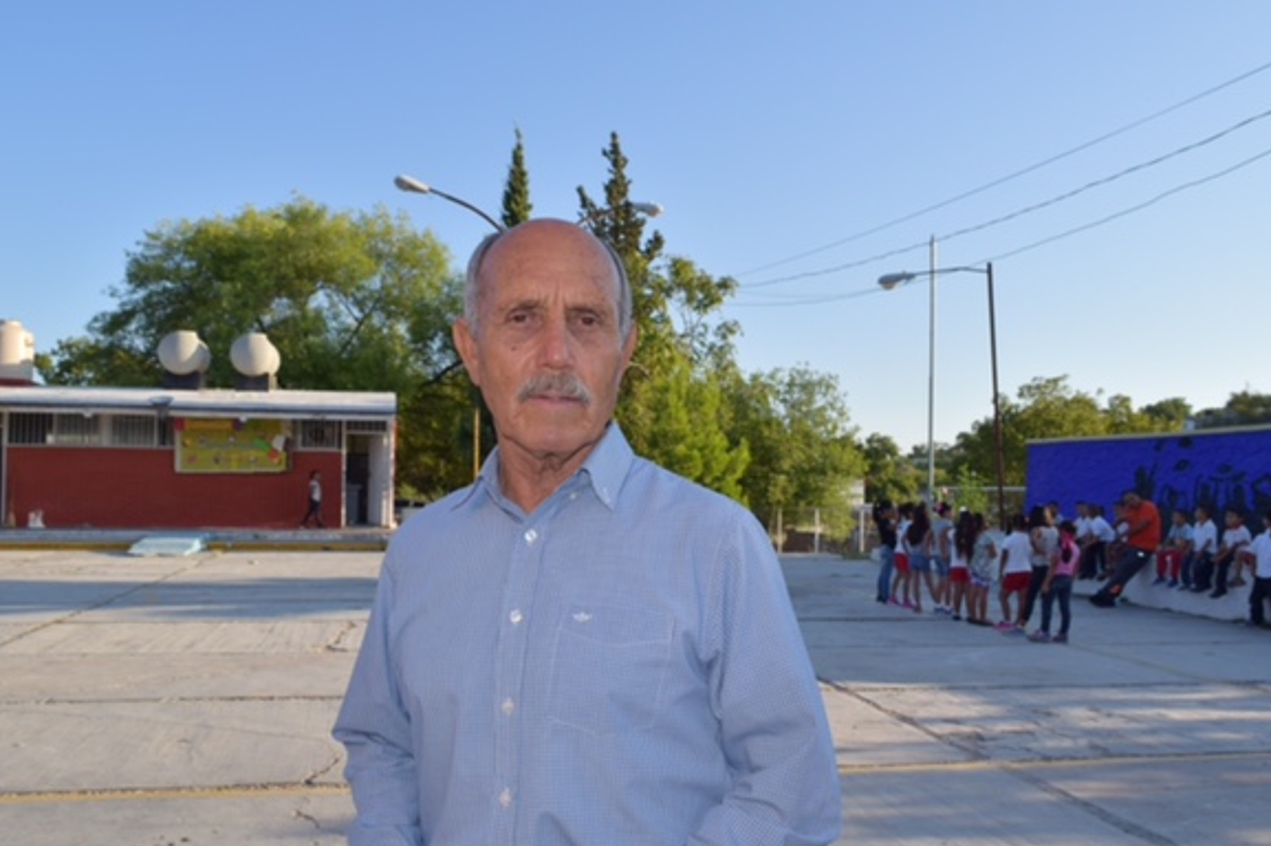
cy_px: 460
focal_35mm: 30
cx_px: 634
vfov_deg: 43.5
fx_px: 1059
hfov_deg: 62.0
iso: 100
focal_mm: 18
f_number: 8
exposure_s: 1/200
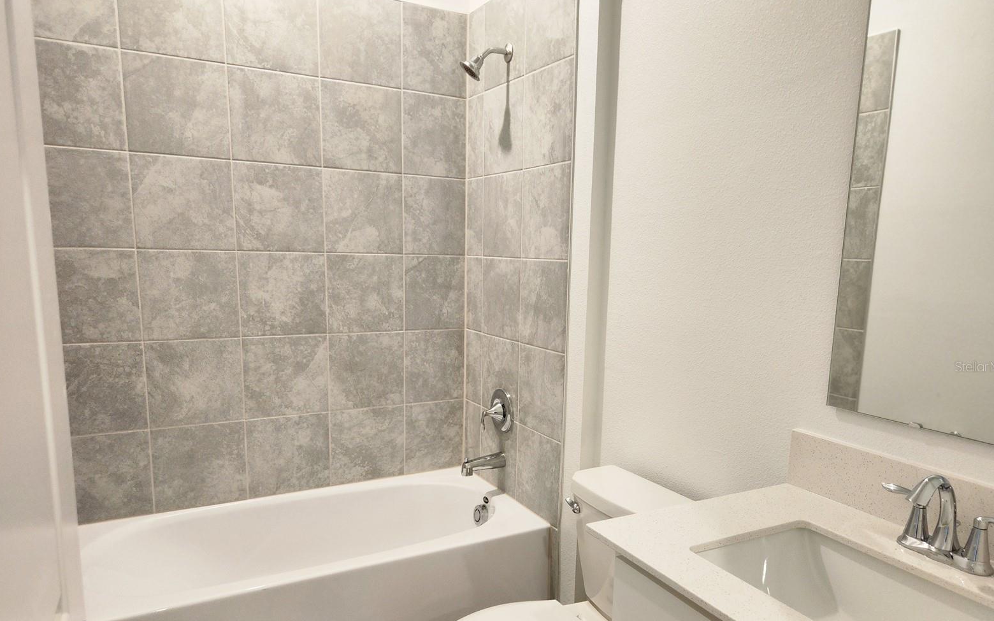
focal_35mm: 25
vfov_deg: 49.0
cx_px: 505
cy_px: 366
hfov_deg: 72.5
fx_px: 677
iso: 160
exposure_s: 1/60
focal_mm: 5.4
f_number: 1.8
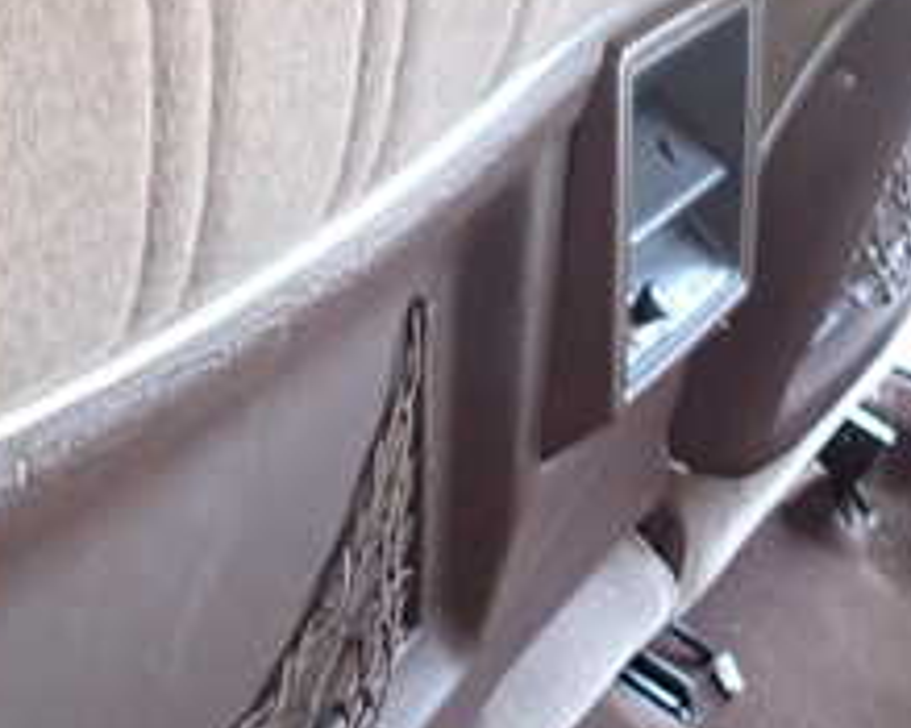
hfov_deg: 28.0
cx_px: 258
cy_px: 512
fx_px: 1806
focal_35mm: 67
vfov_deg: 22.7
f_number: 2
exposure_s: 1/30
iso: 320
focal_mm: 4.5
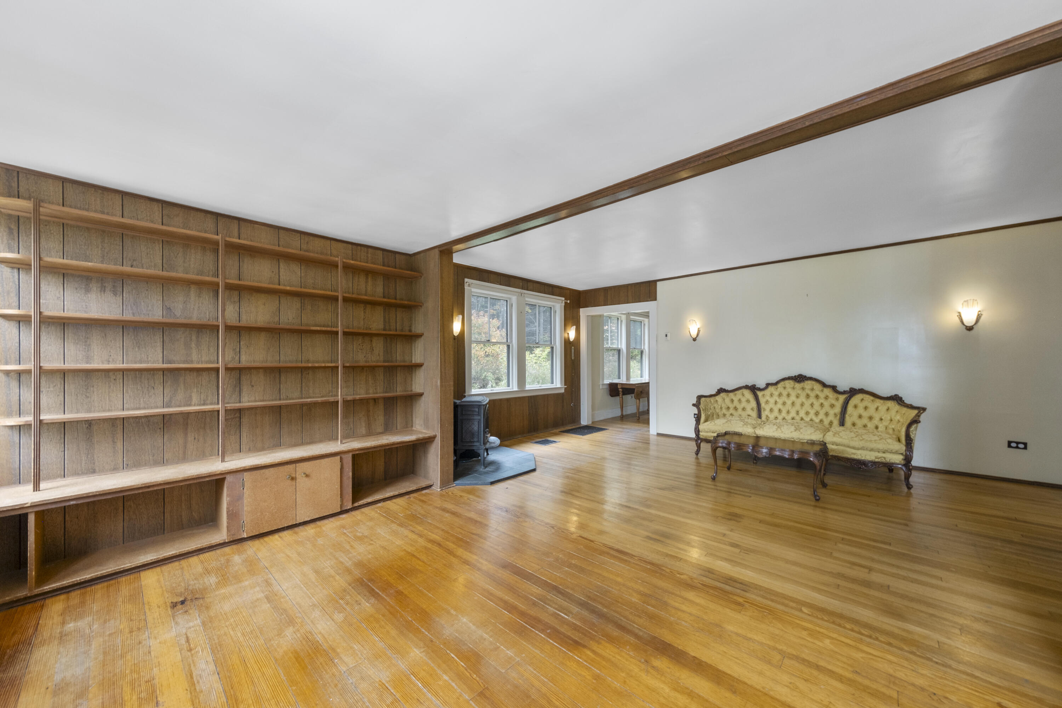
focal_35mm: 13
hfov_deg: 108.3
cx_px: 531
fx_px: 383
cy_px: 354
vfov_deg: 85.4
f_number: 8
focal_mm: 8.4
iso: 400
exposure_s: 1/6
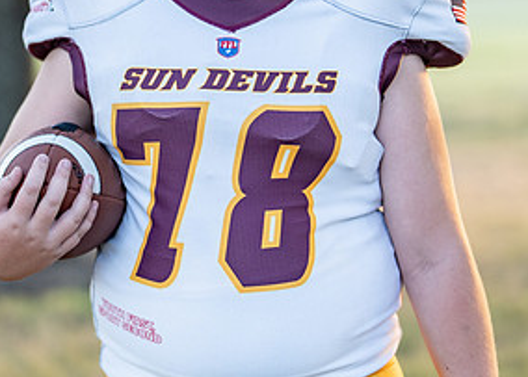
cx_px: 245
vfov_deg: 10.9
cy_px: 94
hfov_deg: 15.2
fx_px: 1980
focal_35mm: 132
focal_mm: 50
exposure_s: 1/500
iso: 160
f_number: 1.2
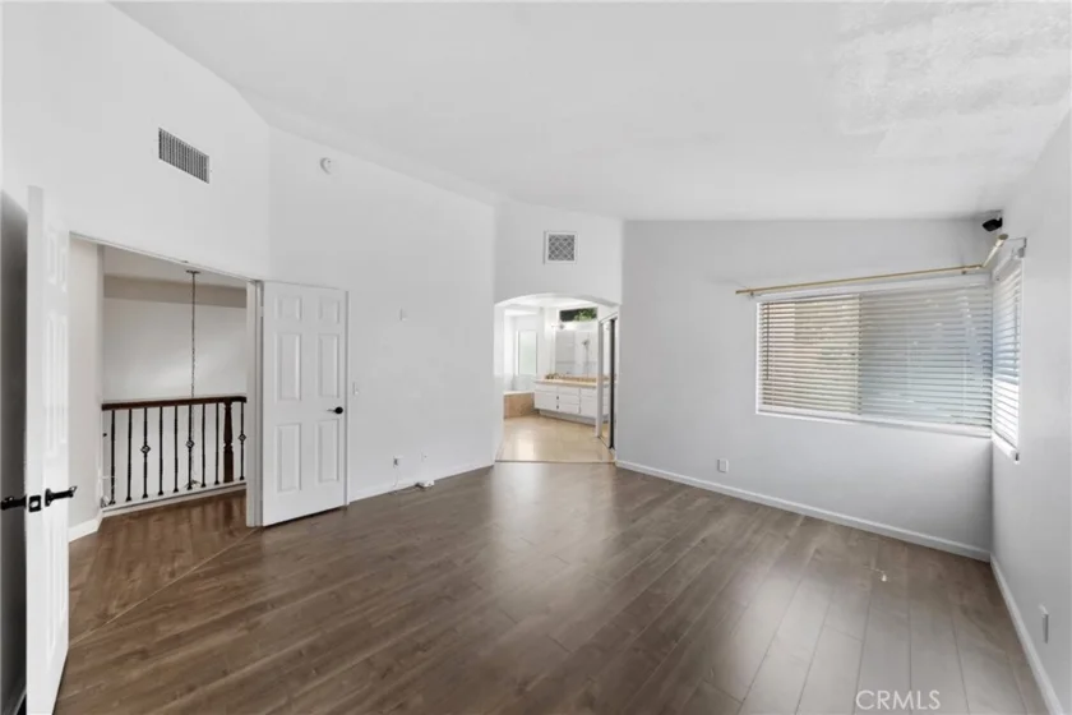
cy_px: 358
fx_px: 357
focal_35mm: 12
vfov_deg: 90.0
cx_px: 536
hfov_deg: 112.6
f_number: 4
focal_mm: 12
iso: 1000
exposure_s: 1/40
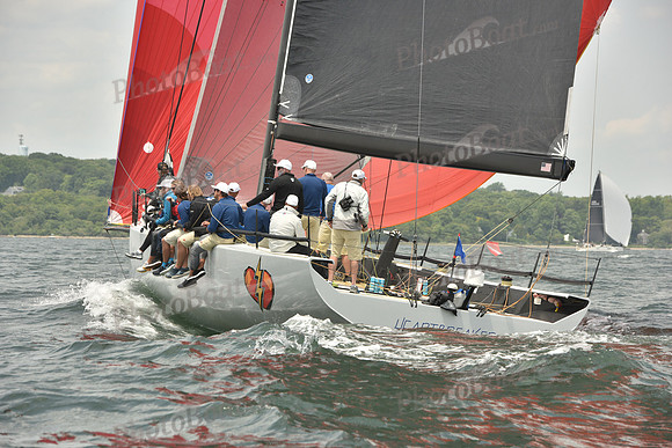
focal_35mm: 170
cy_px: 224
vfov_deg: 8.1
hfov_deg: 12.1
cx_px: 336
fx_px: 3174
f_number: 9
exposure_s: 1/1000
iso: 400
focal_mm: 170
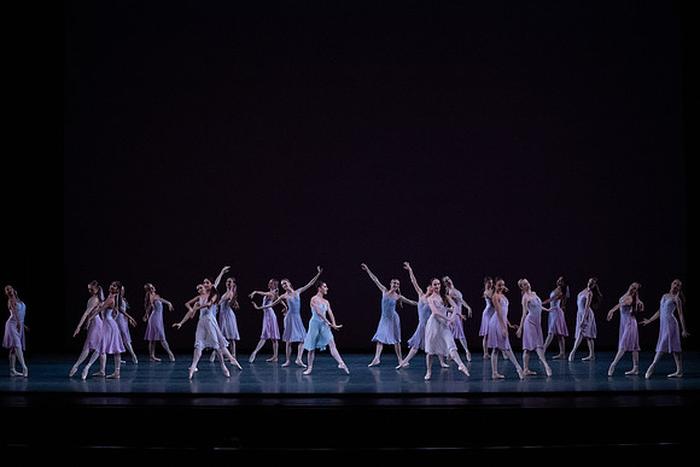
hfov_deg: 28.8
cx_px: 350
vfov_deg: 19.5
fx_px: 1361
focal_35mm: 70
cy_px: 234
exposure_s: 1/400
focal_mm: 70
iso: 12800
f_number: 13
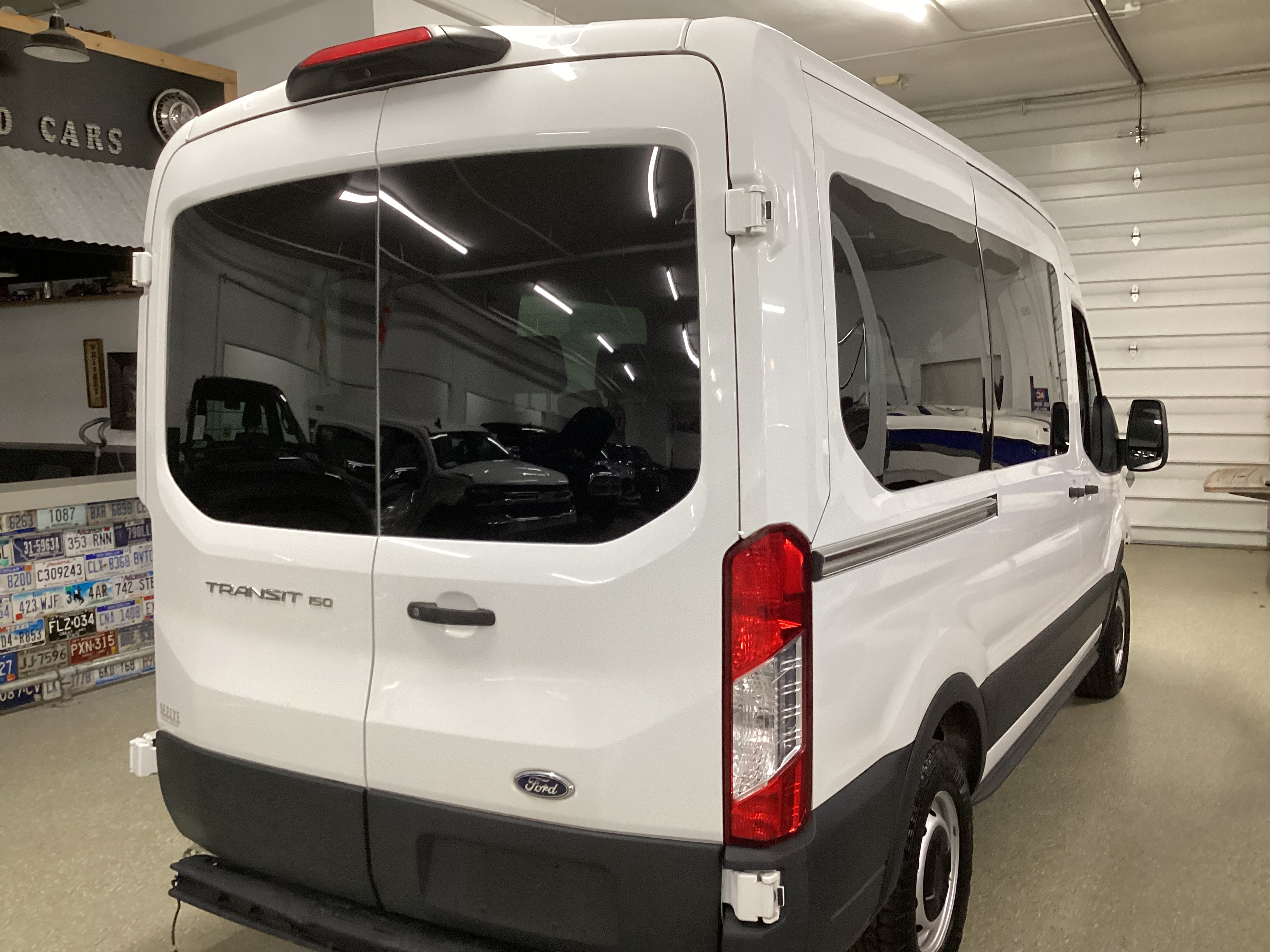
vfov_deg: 45.4
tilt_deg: -5.6
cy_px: 476
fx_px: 1137
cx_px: 635
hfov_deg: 58.4
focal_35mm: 31
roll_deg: +0.5
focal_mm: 3.3
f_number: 2.4
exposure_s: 1/60
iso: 250
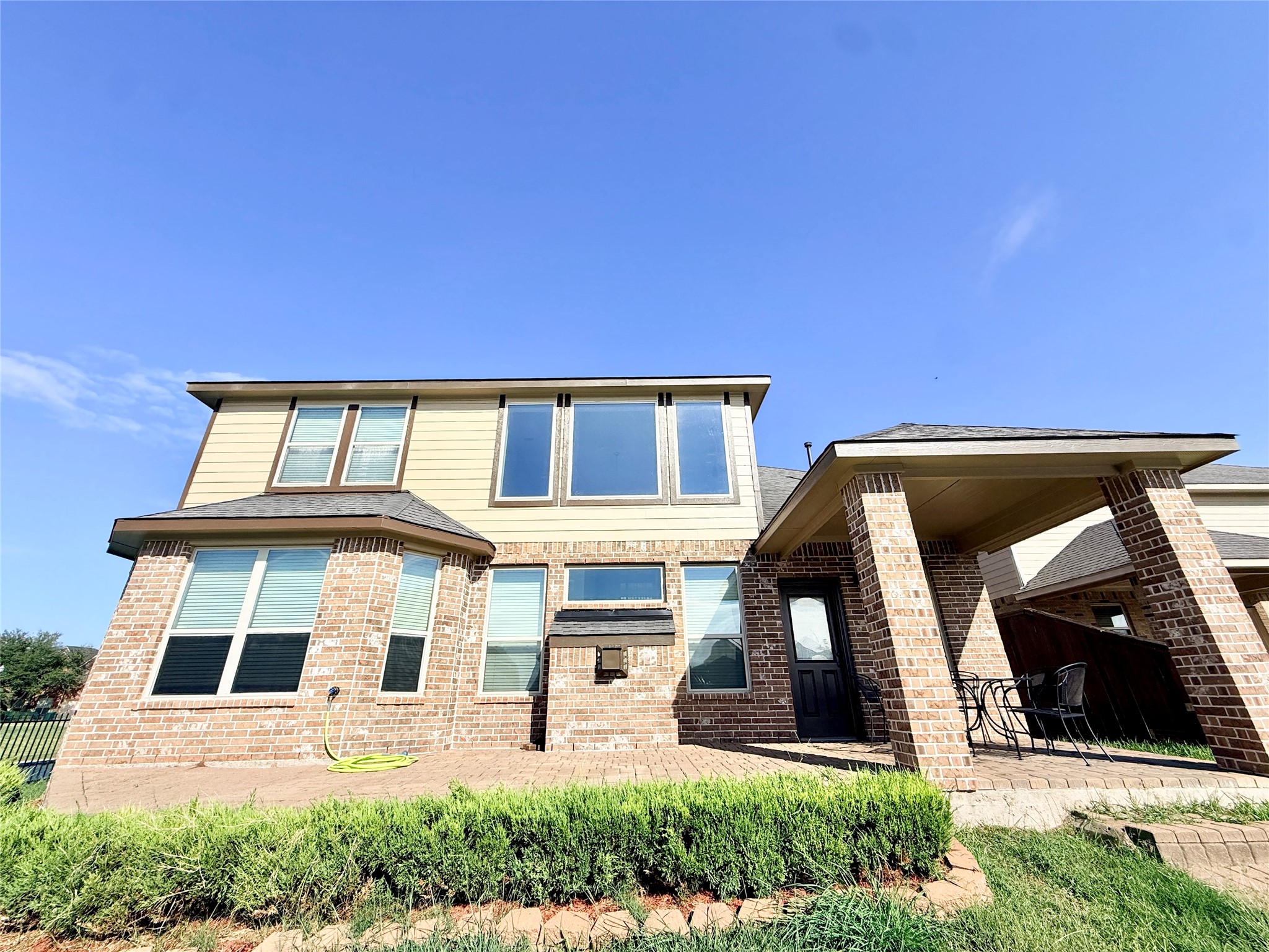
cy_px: 476
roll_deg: +1.2
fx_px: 513
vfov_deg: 85.7
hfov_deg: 102.1
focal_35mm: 14
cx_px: 634
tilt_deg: +24.1
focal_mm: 2.22
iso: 50
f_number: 2.2
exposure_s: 1/3289
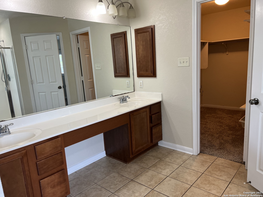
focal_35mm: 26
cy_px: 98
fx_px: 198
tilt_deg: -10.2
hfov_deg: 67.3
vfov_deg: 53.1
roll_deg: +4.1
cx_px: 132
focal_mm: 5.7
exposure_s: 1/120
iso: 125
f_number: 1.5
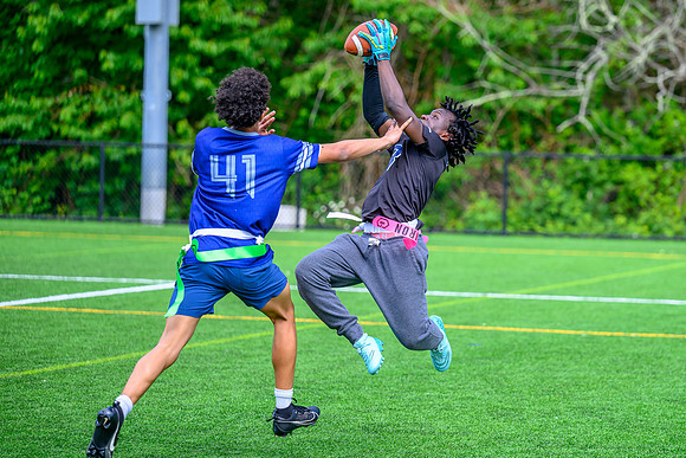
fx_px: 2875
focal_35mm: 151
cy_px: 207
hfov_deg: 13.6
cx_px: 414
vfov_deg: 9.1
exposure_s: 1/2000
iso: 280
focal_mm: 125
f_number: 2.8
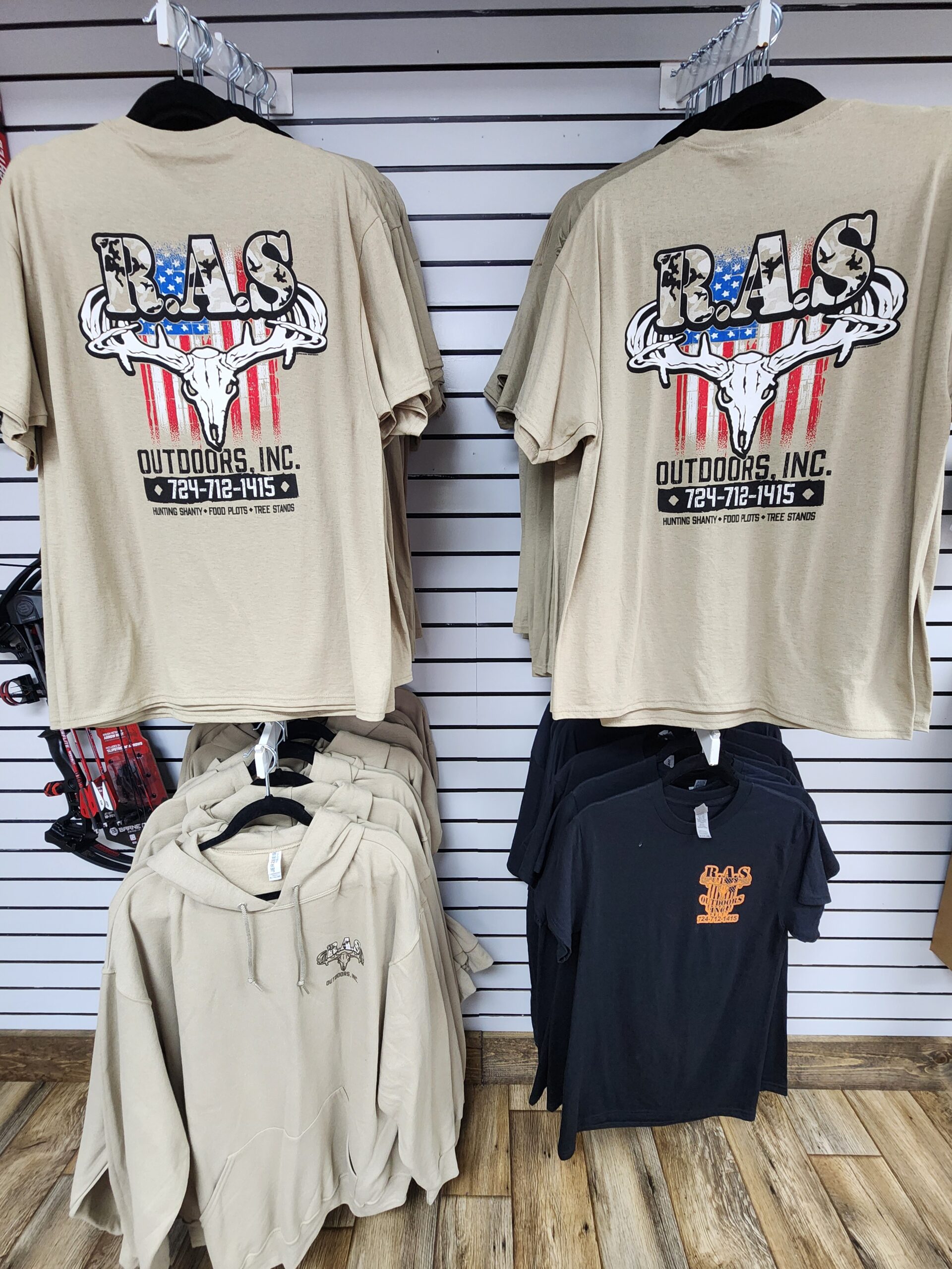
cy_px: 634
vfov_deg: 106.2
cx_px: 476
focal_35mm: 13
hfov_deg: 89.9
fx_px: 477
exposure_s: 1/60
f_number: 2.2
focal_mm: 2.2
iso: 400
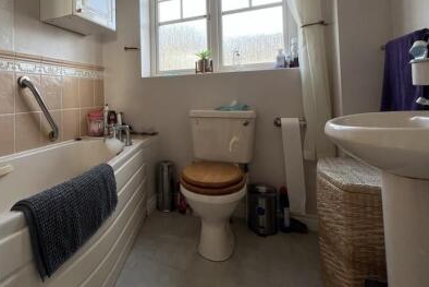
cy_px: 90
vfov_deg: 60.1
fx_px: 238
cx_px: 138
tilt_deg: +2.9
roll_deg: +2.2
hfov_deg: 80.7
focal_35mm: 20
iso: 64
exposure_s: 1/99
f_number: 1.8
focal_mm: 1.57
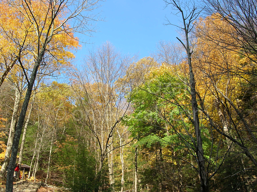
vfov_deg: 39.6
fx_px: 267
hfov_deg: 51.4
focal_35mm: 36
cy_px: 96
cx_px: 128
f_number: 3.7
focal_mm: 6
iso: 50
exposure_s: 1/179
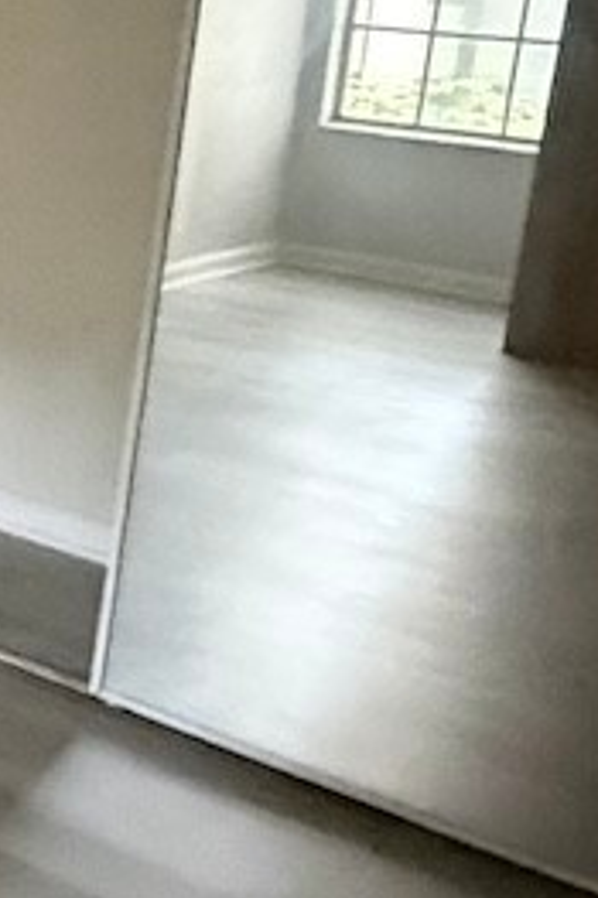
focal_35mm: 71
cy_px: 263
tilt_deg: -10.3
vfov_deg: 28.2
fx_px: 1771
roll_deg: +0.2
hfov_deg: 14.4
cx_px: -738
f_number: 2.2
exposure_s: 1/40
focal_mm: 2.22
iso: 1600
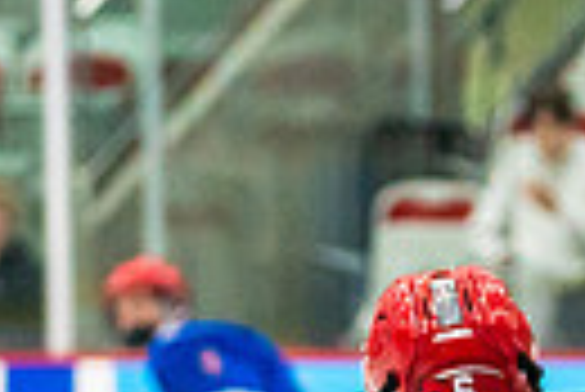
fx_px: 9989
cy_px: 766
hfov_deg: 3.4
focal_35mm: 614
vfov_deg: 2.2
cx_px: 521
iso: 3200
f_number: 2.8
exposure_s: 1/1000
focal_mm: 100
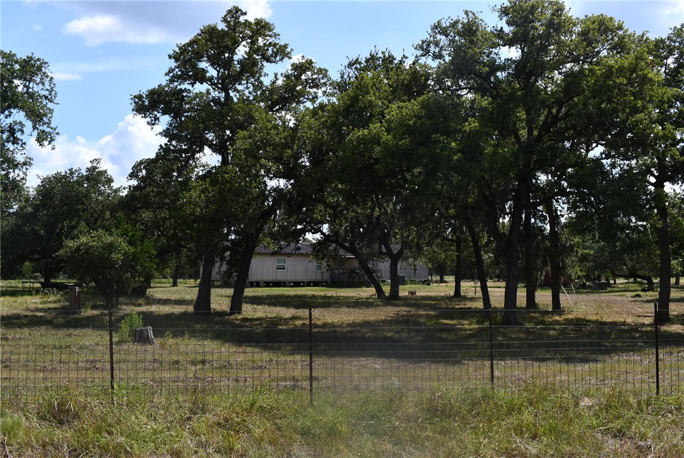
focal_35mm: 36
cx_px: 342
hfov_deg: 53.1
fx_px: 685
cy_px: 229
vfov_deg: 36.9
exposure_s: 1/320
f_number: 9
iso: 100
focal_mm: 18
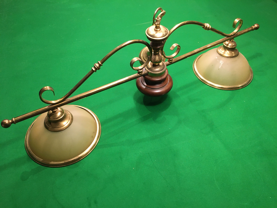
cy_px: 104
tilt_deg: -49.1
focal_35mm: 29
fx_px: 232
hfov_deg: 61.7
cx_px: 138
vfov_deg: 48.2
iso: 160
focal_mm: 4.15
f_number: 2.2
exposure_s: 1/33
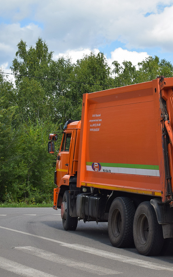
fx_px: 597
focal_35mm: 79
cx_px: 191
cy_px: 138
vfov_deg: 26.2
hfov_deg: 16.0
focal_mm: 34
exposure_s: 1/800
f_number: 6.3
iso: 200
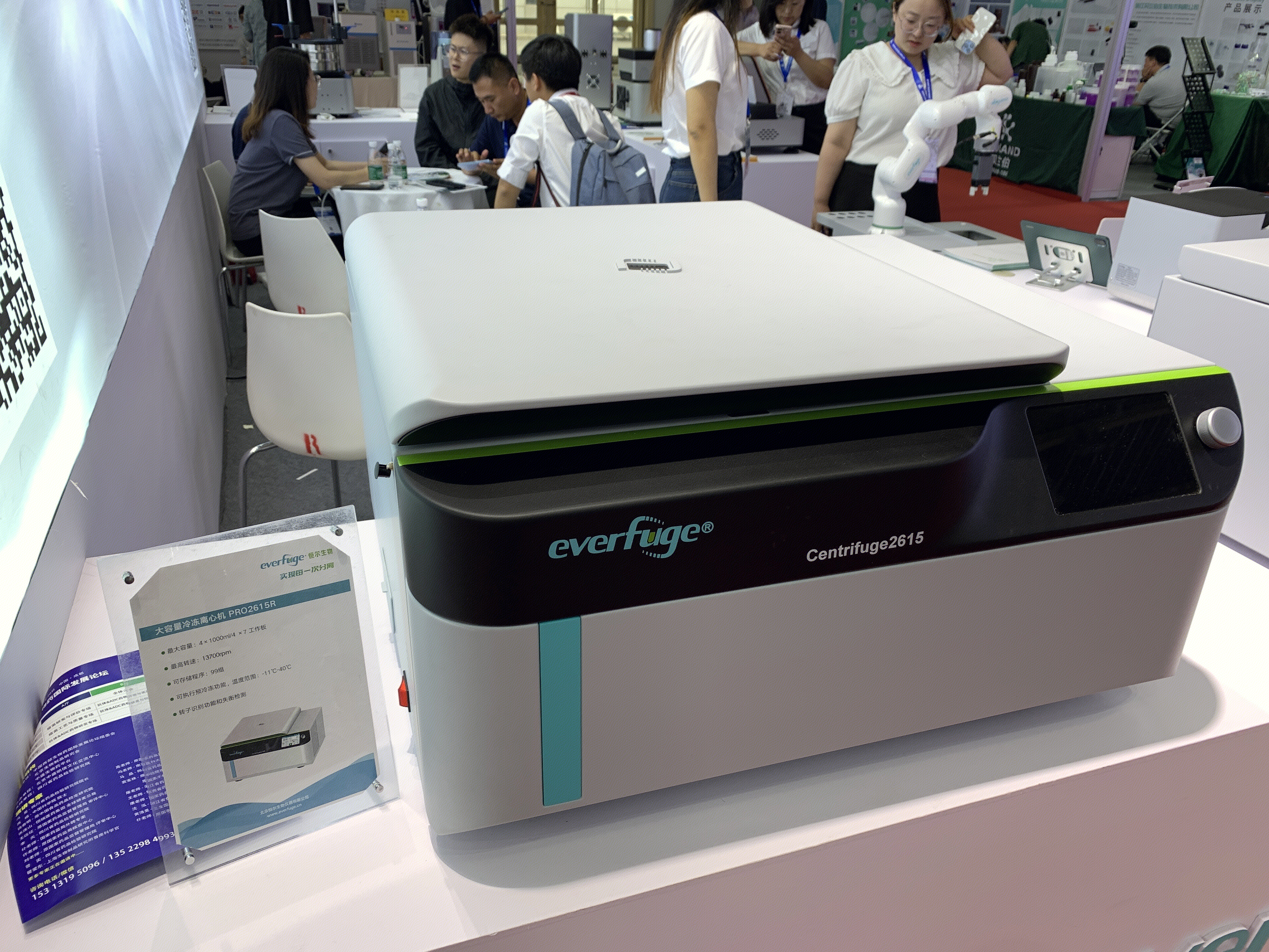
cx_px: 634
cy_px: 476
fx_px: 953
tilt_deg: -26.3
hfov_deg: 67.3
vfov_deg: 53.1
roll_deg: -2.0
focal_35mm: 26
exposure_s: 1/100
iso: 32
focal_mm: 4.25
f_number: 1.8
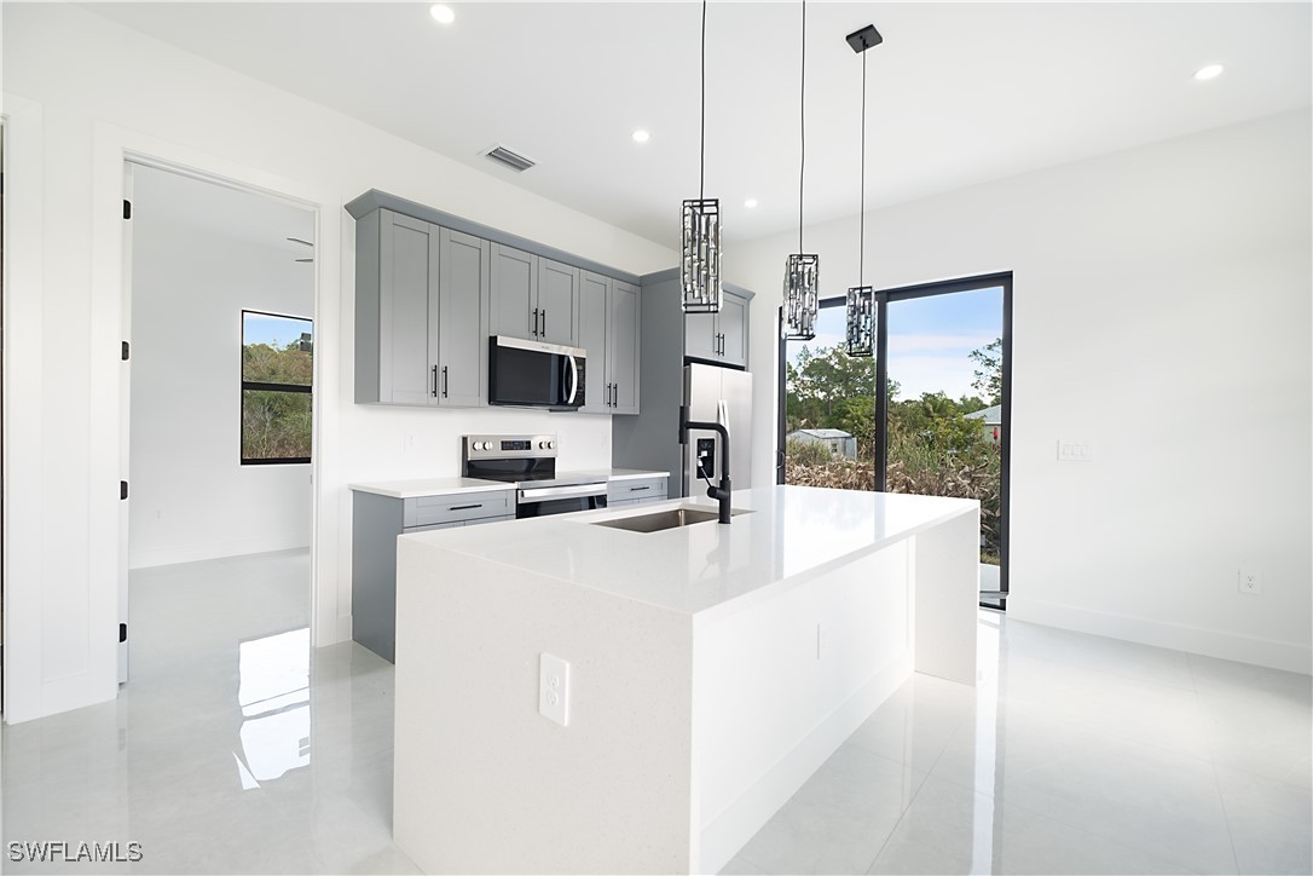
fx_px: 547
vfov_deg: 77.3
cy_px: 438
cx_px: 656
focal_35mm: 15
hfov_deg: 100.4
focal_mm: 10
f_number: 4
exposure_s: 1/45
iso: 160
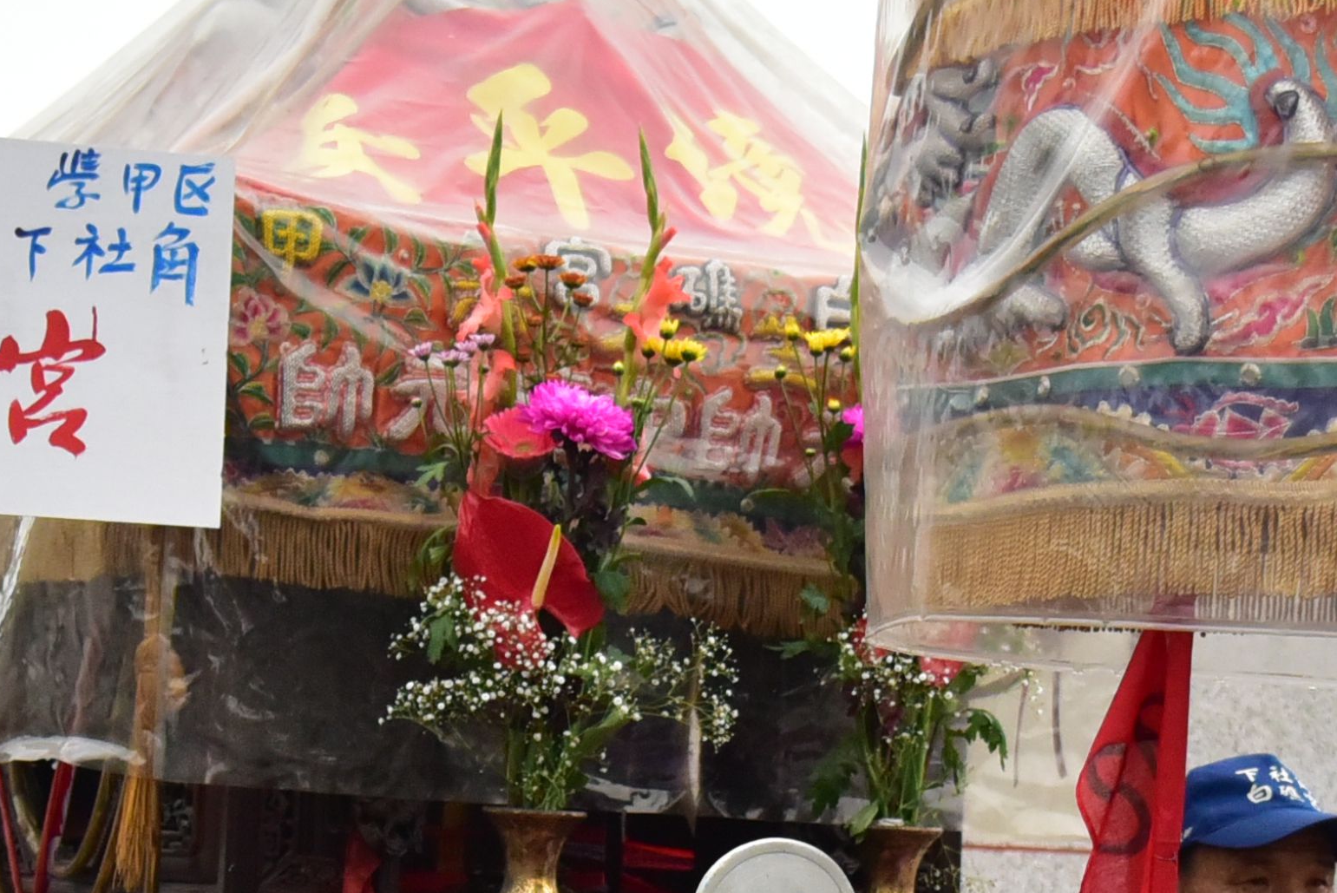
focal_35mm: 121
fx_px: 4496
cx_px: 727
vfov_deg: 11.3
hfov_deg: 16.9
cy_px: 782
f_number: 4
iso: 2500
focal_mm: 31
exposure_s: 1/4000
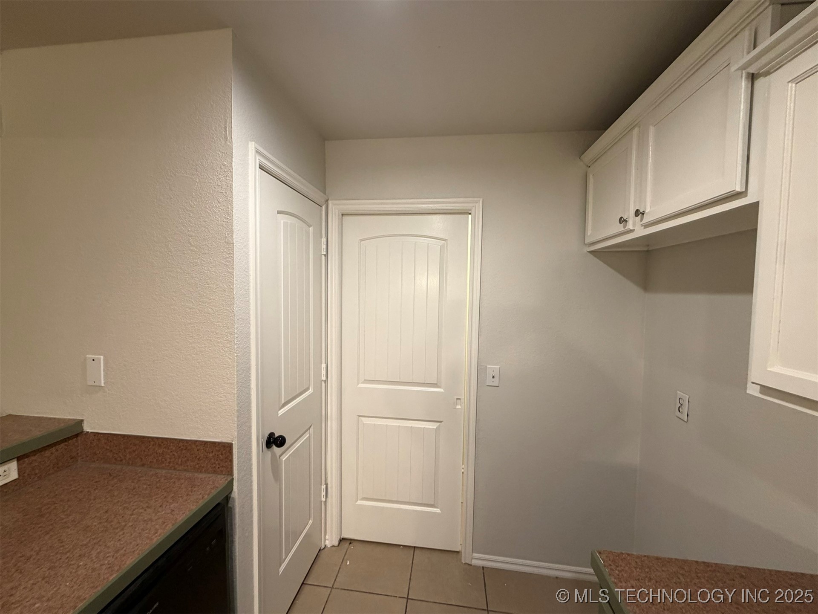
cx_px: 409
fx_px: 331
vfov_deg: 85.7
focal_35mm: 14
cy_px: 307
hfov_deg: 102.1
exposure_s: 1/60
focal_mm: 2.22
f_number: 2.2
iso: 320
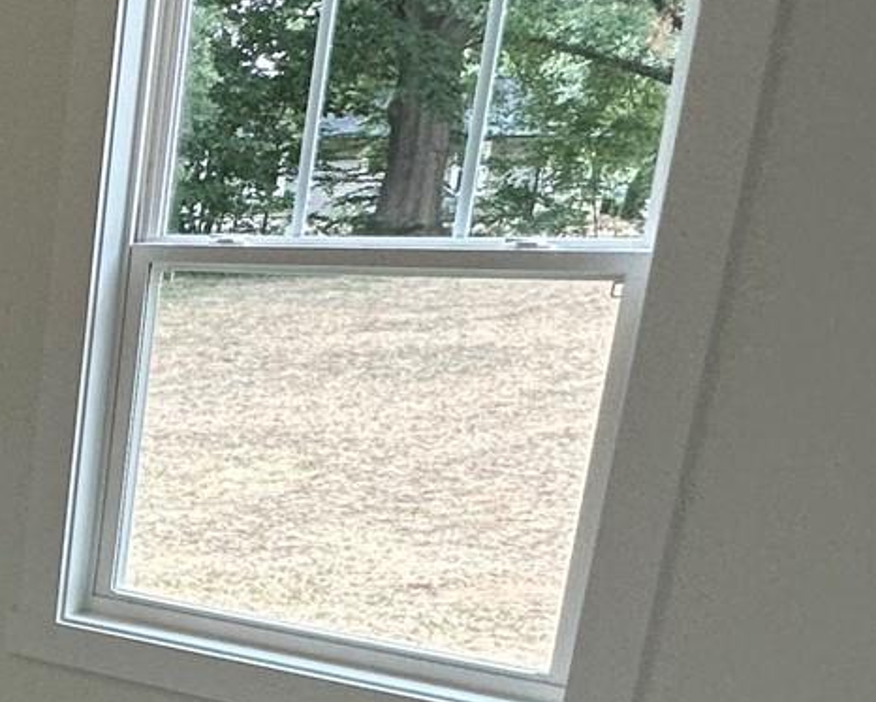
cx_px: -588
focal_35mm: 60
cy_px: 619
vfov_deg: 24.7
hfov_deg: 22.5
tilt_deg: -15.2
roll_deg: +0.2
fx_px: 1556
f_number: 2.2
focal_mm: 2.22
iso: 160
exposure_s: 1/120
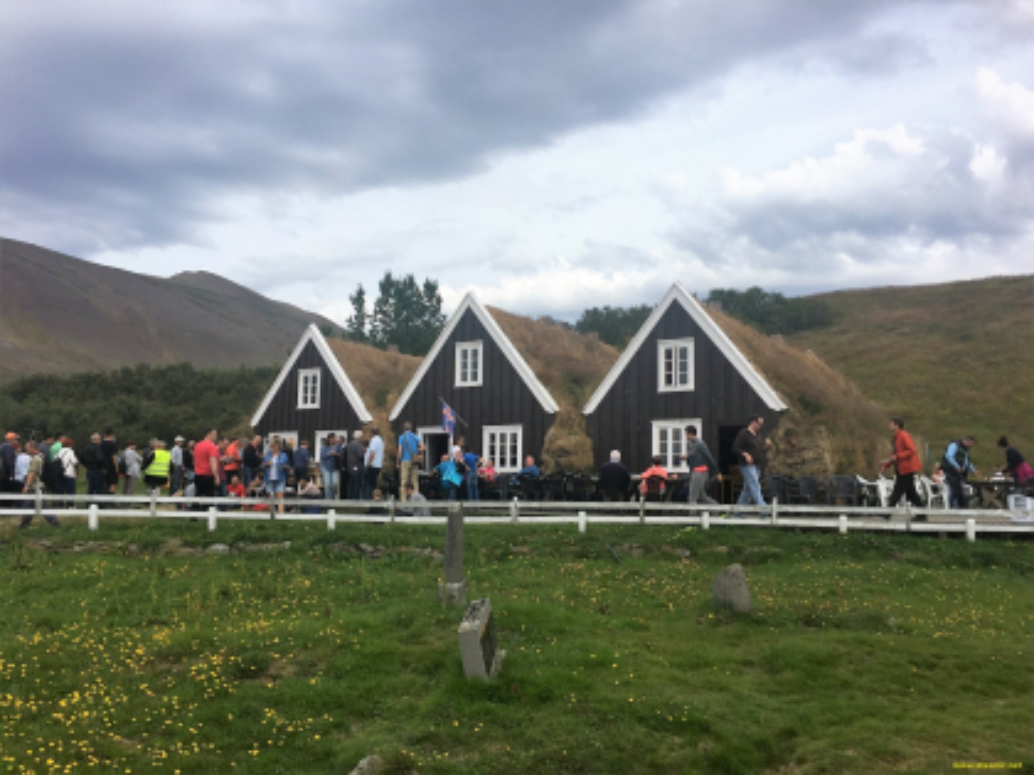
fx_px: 866
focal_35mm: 29
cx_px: 517
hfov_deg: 61.7
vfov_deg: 48.2
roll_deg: +0.5
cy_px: 388
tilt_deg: +6.5
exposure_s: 1/1508
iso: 25
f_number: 2.2
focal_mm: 4.15
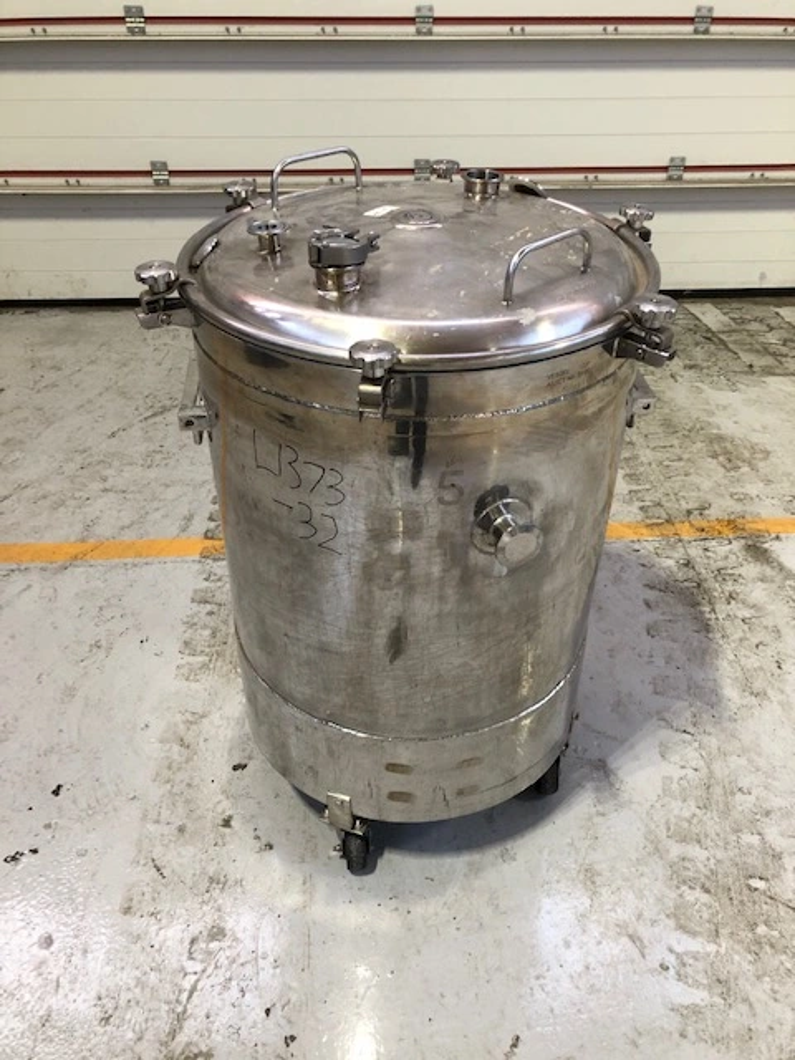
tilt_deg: -35.7
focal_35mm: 28
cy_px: 530
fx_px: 857
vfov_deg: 63.4
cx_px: 398
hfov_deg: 49.7
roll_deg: -0.7
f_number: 1.8
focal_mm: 3.99
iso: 40
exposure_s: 1/15
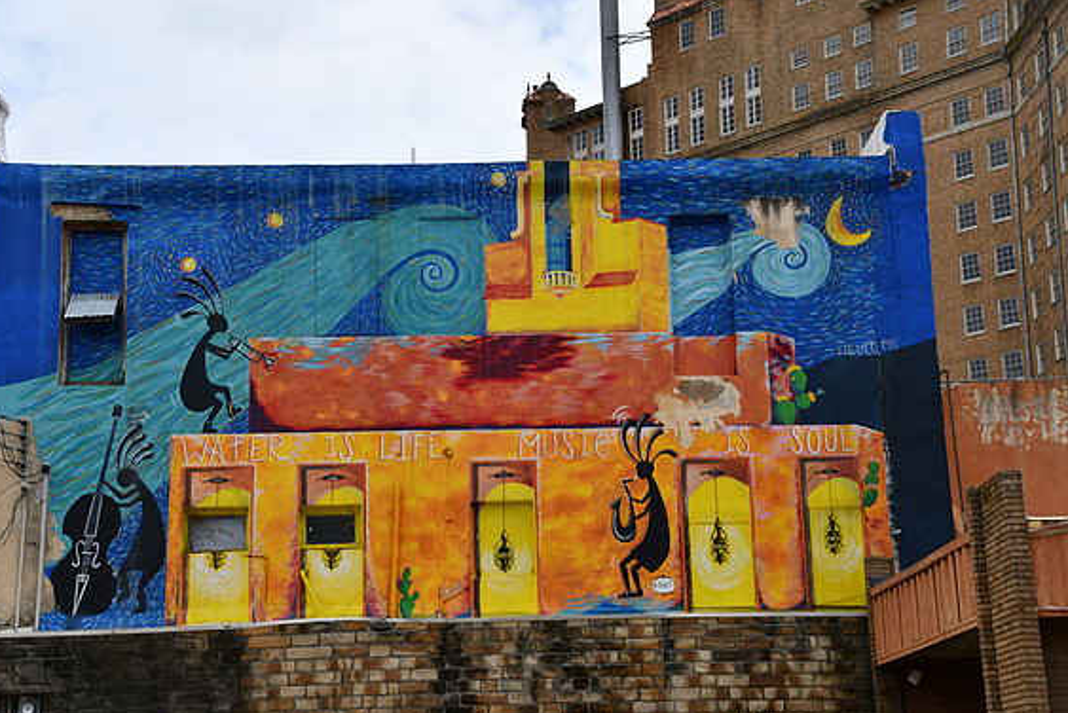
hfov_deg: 29.6
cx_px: 525
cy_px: 363
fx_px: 2018
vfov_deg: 20.0
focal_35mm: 68
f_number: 9
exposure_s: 1/320
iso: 100
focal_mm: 44
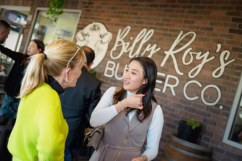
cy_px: 80
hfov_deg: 46.4
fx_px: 282
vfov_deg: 31.9
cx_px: 121
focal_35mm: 42
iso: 800
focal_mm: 42
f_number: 2.8
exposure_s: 1/400
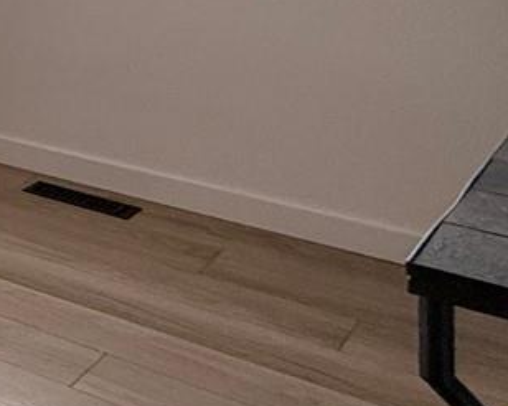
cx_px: -731
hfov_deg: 14.9
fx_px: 1067
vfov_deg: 18.8
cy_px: -218
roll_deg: +0.4
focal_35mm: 71
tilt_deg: -0.1
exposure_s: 1/99
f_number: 2.2
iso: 64
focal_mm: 2.22
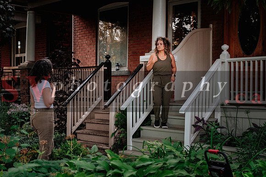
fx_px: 385
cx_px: 122
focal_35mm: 52
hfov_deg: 38.1
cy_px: 96
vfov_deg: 26.0
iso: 800
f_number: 2.8
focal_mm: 32.1
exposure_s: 1/250
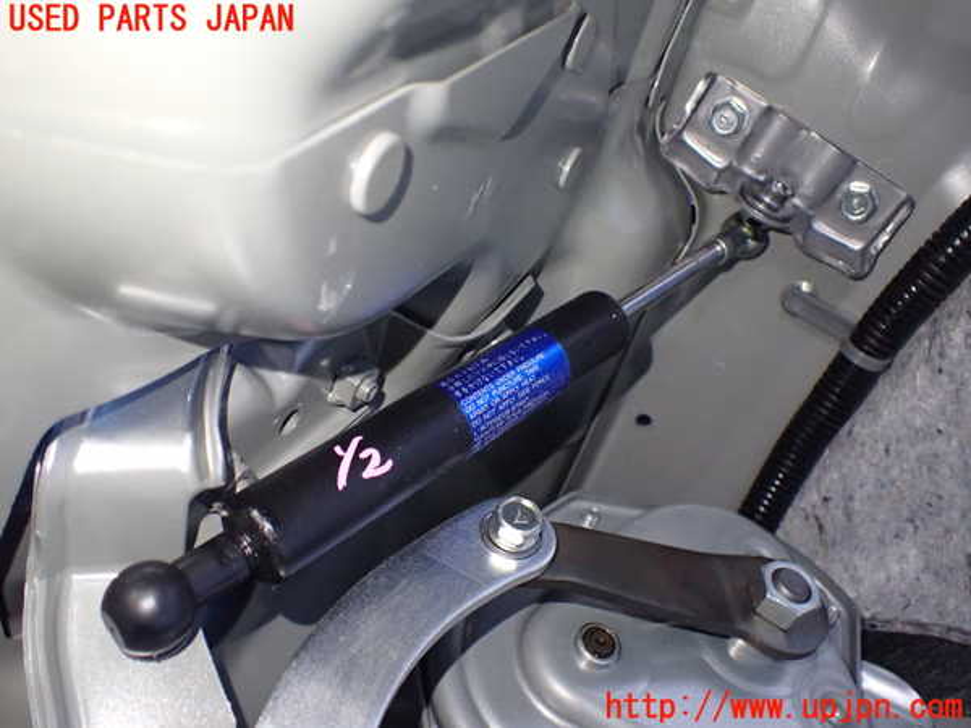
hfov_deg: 60.0
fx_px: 842
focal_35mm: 30
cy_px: 364
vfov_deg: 46.8
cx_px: 486
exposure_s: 1/40
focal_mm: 5.4
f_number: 2.3
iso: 800
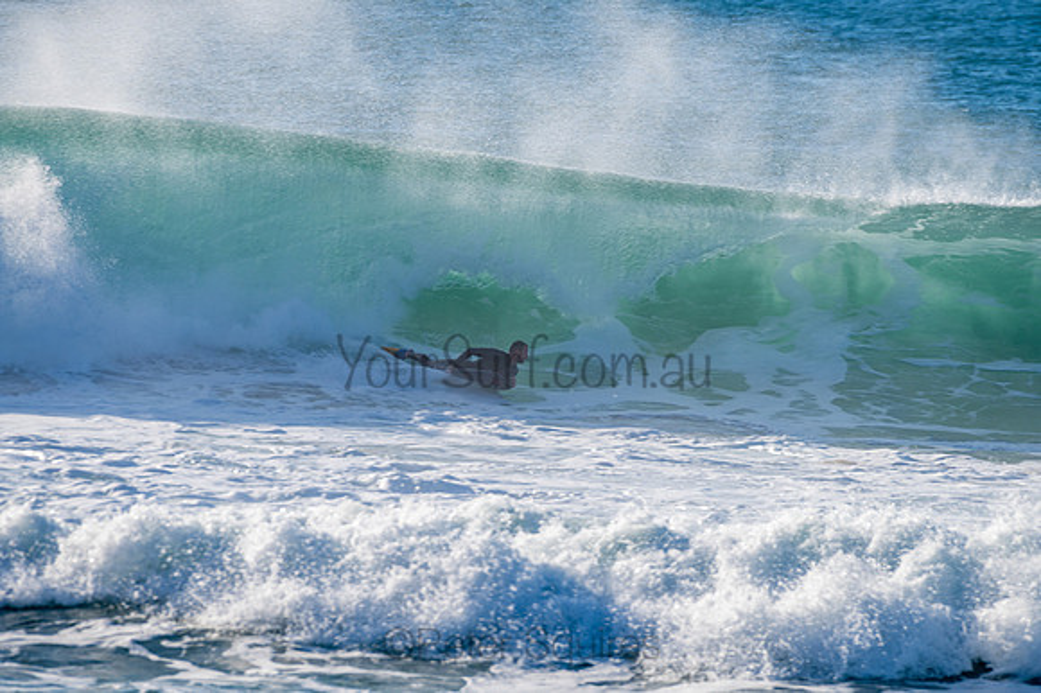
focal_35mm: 613
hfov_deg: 3.4
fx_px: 17708
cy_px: 346
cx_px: 520
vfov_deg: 2.2
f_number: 8
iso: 64
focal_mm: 500
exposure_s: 1/320
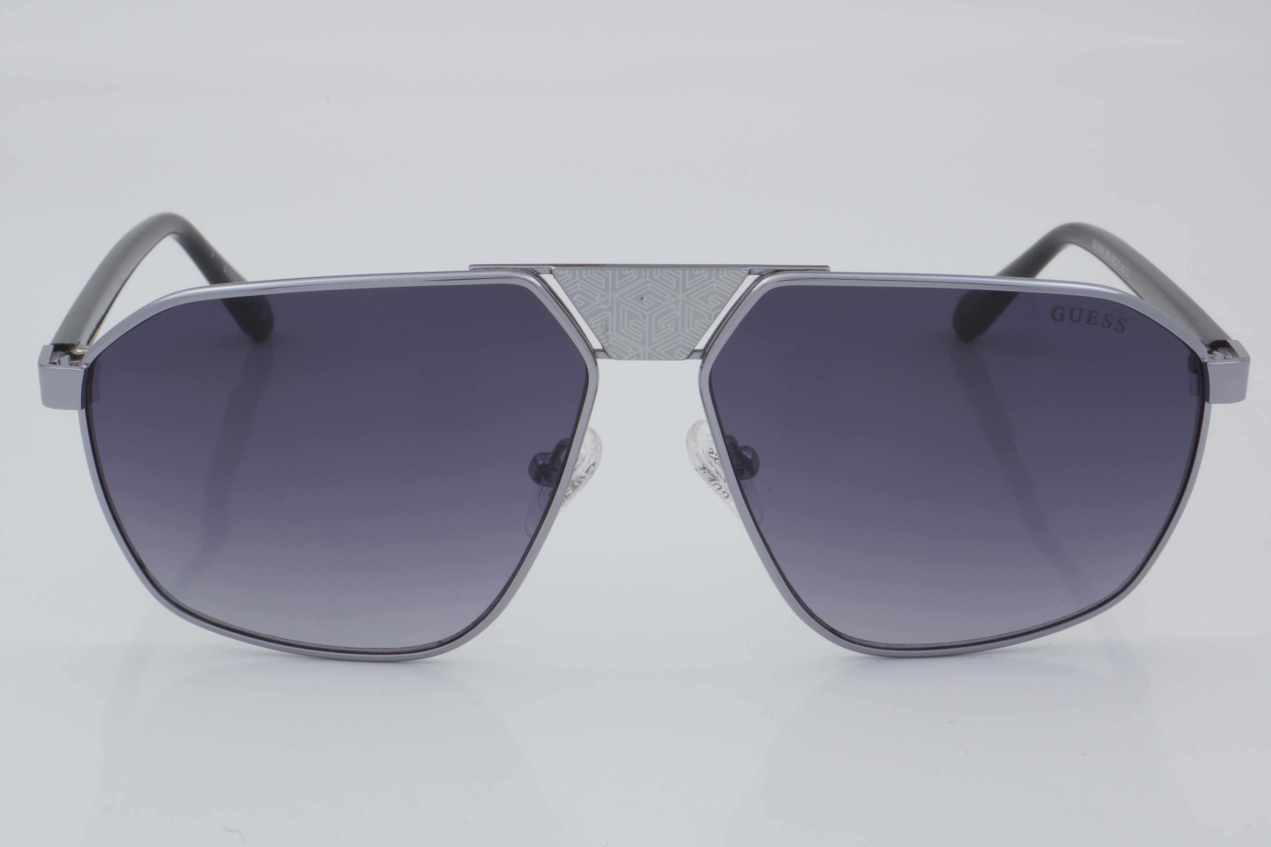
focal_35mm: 75
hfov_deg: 27.0
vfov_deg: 18.2
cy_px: 424
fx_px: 2648
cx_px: 636
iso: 100
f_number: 32
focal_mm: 50
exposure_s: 1/4
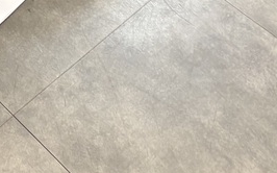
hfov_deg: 17.4
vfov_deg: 11.0
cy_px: -200
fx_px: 800
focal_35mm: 106
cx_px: -156
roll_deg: +4.9
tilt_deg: -44.6
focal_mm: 5.96
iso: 160
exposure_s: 1/60
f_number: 1.6
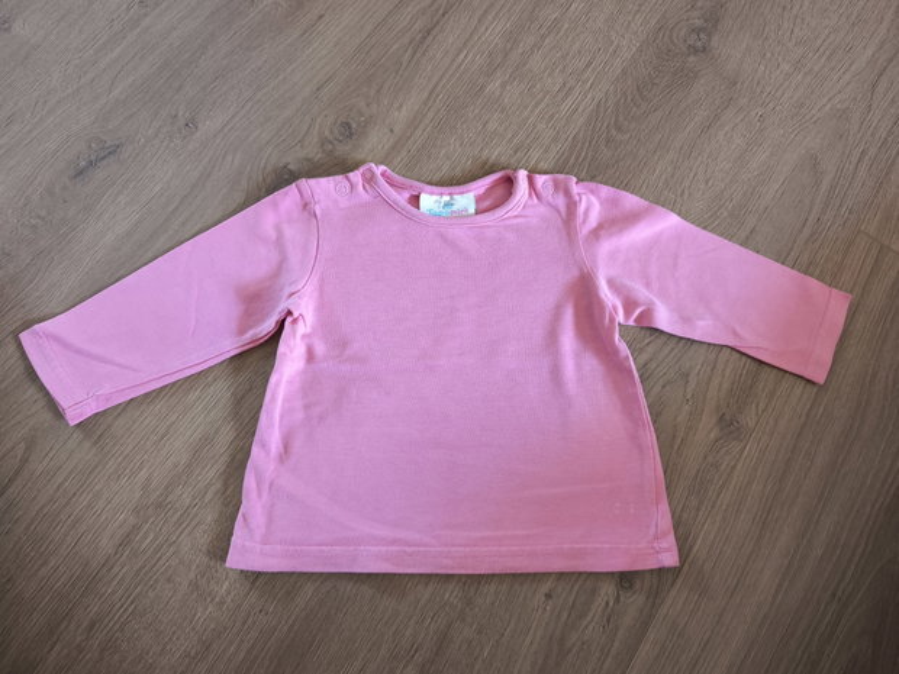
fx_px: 597
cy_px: 337
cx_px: 450
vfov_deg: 58.9
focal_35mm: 23
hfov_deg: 73.9
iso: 800
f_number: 1.6
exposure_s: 1/33.3
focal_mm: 6.57
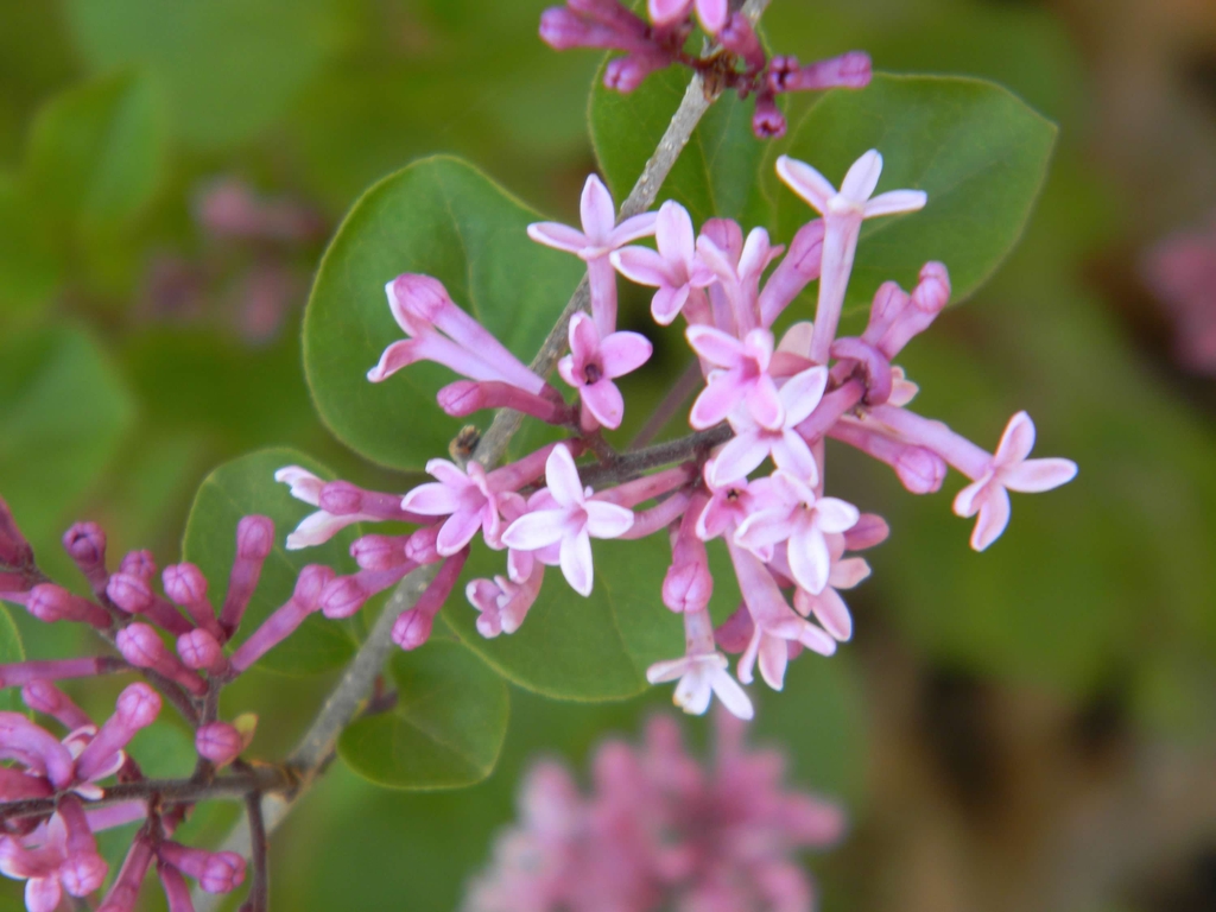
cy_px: 456
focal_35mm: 137
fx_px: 4813
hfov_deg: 14.4
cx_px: 608
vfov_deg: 10.8
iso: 80
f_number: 5.2
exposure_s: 1/30
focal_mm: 33.1
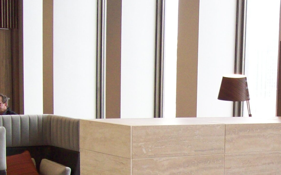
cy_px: 214
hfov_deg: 24.1
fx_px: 643
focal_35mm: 84
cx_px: 238
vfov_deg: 15.0
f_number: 2.7
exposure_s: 1/95.2
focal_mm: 6
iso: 200
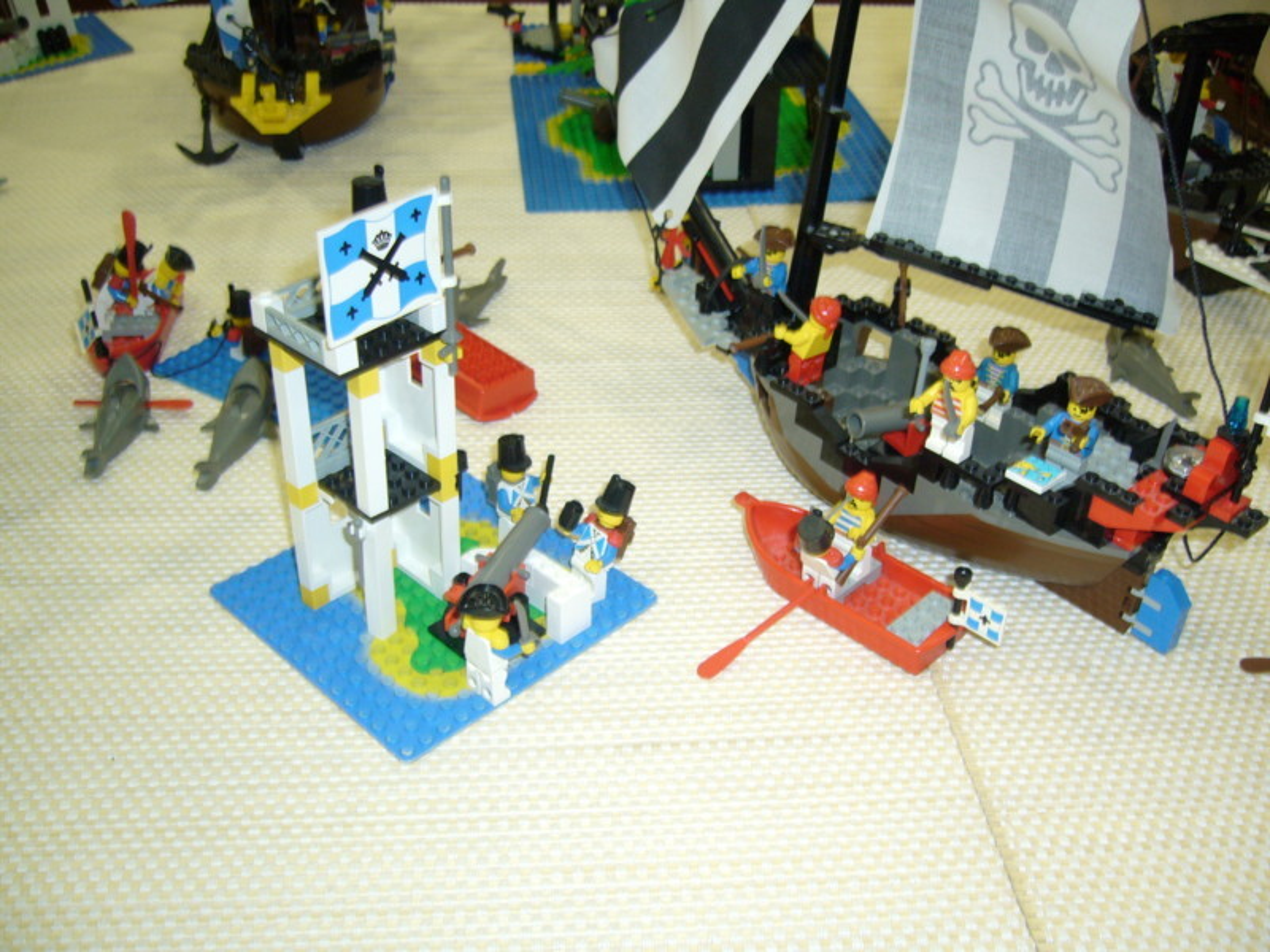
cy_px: 476
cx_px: 635
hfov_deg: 52.6
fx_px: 1284
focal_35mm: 35
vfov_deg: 40.7
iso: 100
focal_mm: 5.8
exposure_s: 1/15
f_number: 2.8
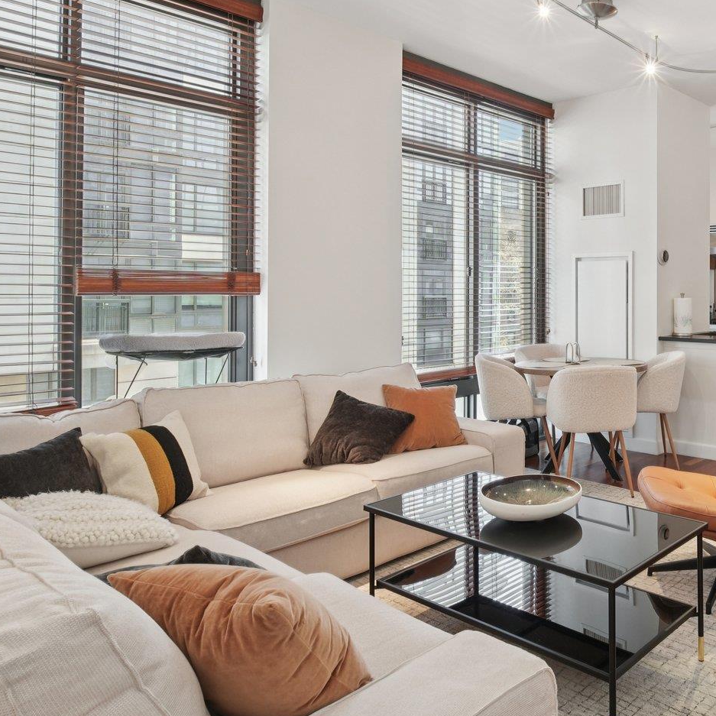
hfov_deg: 55.1
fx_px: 608
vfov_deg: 60.6
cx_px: 607
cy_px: 300
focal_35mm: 26
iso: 400
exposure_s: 1/13
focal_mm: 14
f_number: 9
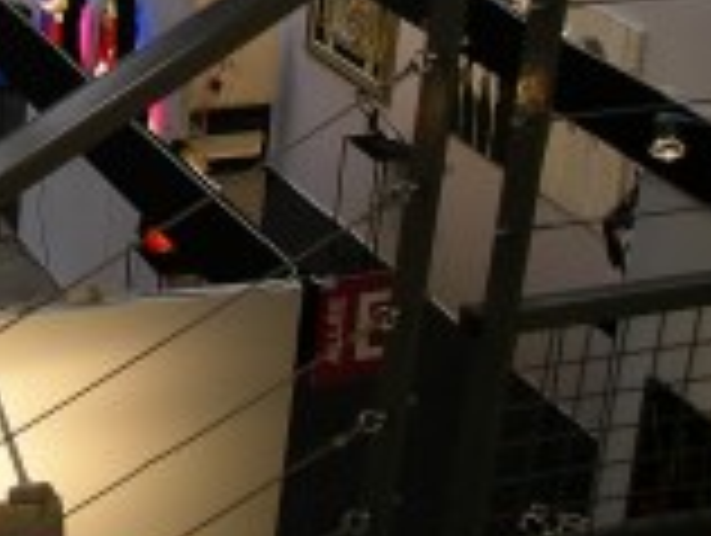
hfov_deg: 17.7
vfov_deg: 14.0
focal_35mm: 103
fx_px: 2119
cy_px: -108
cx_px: -243
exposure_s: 1/111
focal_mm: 7.8
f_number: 2.8
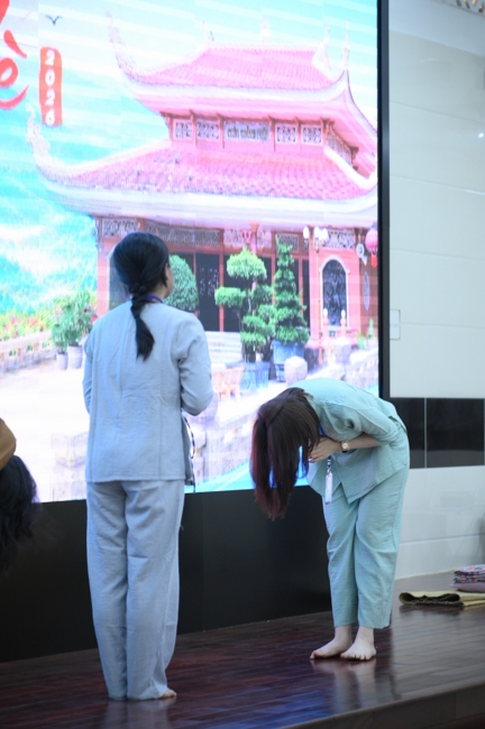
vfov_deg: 17.1
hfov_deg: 11.4
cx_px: 242
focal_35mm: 120
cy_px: 364
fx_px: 2430
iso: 2500
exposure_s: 1/100
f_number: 4
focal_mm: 120
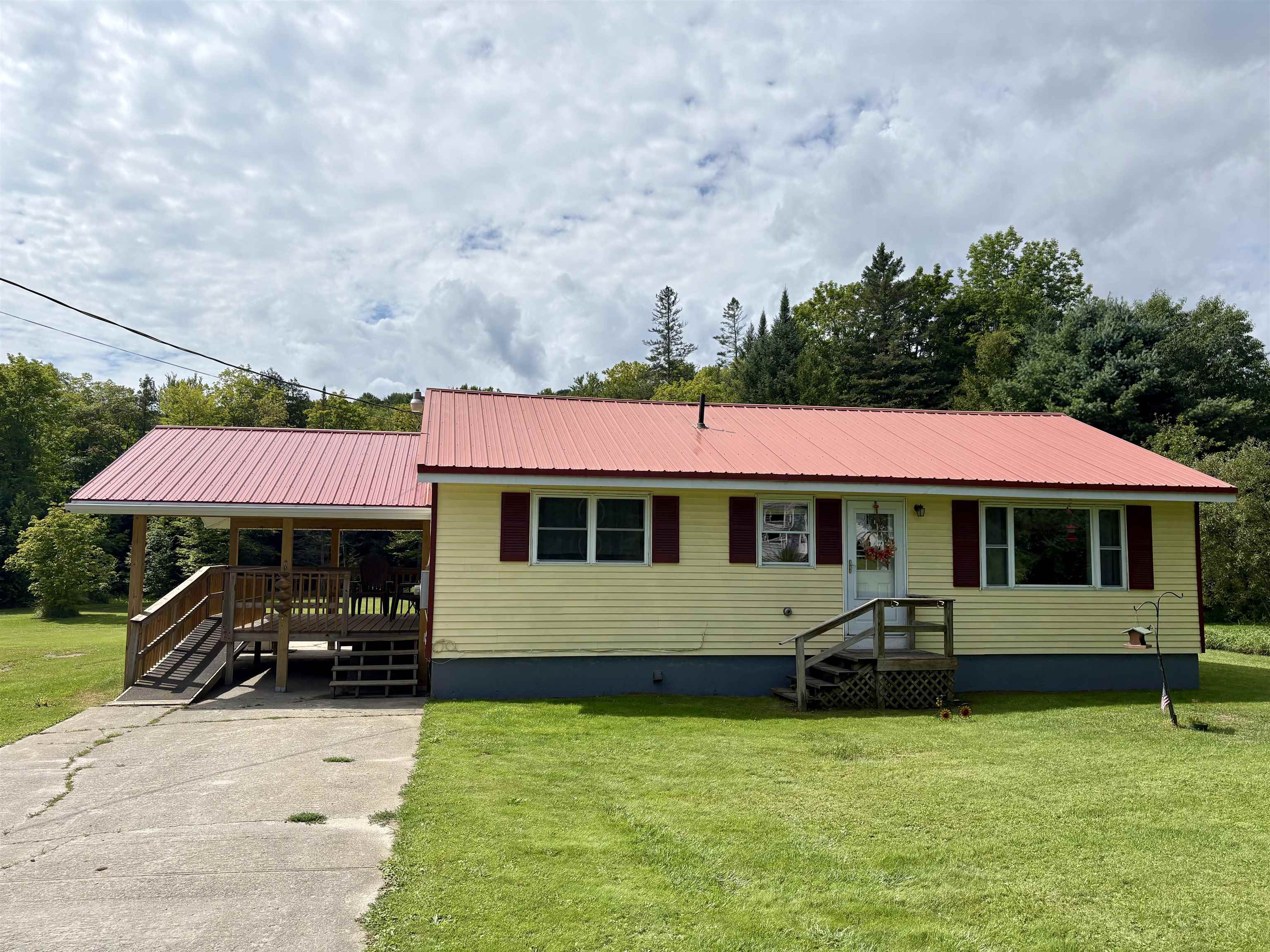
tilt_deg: +4.8
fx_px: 954
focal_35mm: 26
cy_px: 476
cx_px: 635
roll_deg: -1.4
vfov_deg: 53.1
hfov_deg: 67.3
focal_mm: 5.96
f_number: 1.6
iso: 50
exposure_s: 1/6993
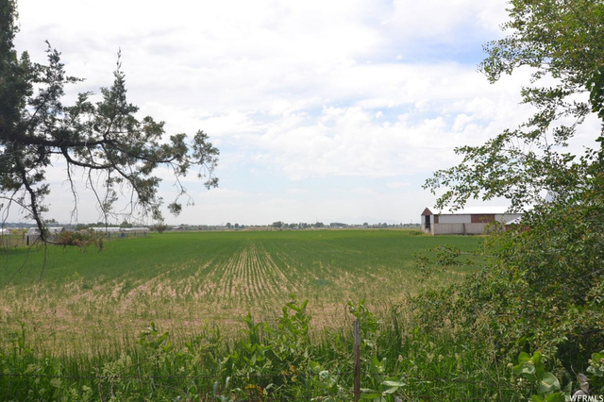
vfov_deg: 36.8
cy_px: 201
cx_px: 302
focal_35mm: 36
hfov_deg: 53.2
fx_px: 604
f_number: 8
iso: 100
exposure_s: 1/250
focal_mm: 24
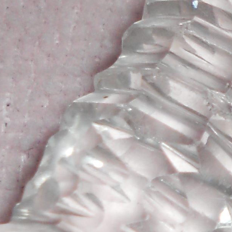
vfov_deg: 9.4
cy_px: 145
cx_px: 432
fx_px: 1410
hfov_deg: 9.0
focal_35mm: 186
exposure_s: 1/25
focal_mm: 5.8
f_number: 8.8
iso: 80
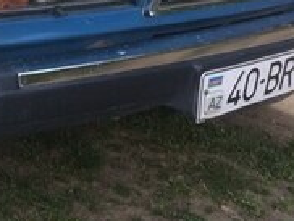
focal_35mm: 105
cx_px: -32
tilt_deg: -5.9
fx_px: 893
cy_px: -80
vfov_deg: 13.5
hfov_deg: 18.0
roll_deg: -2.5
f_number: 2.2
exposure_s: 1/121
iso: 32
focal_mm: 4.15
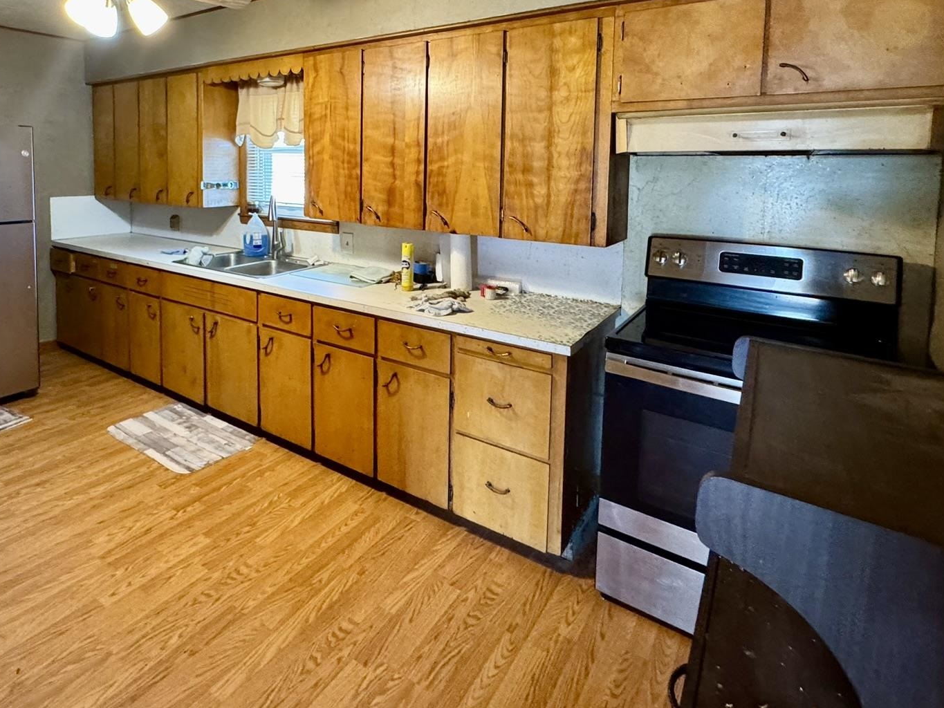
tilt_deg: -4.0
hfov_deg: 77.9
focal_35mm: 21
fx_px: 573
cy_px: 205
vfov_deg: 61.0
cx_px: 367
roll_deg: -0.8
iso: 640
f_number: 2.2
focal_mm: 2.22
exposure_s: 1/60
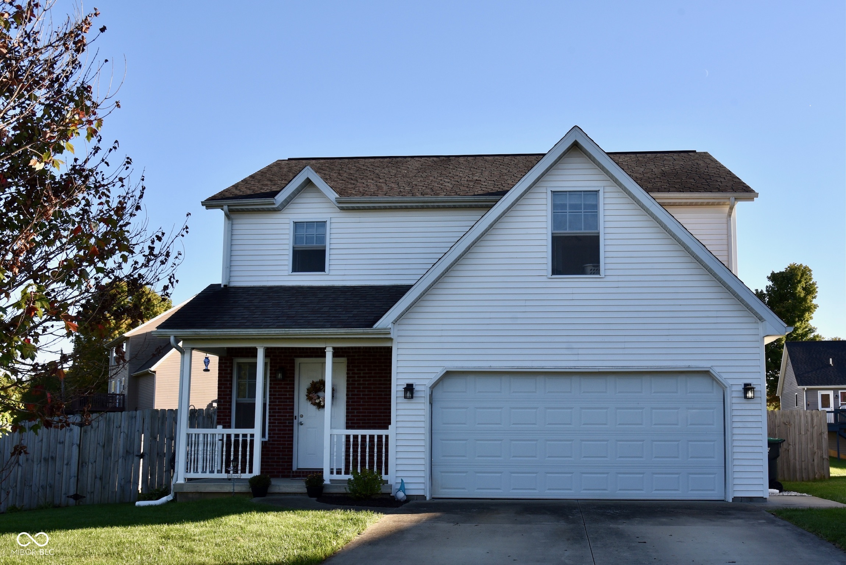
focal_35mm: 30
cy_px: 282
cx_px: 423
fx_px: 705
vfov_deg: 43.6
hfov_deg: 61.9
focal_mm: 30
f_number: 10
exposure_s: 1/400
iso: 500
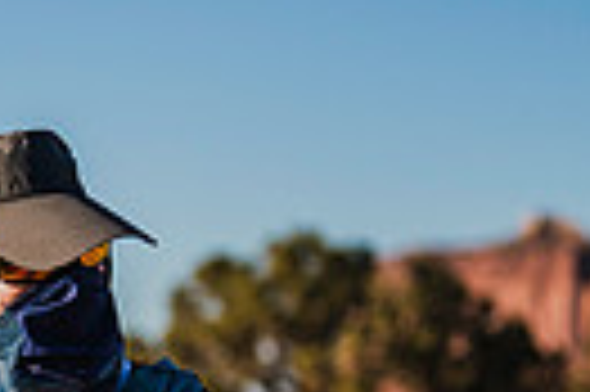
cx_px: -347
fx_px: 3634
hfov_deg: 9.0
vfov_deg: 6.2
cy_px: 412
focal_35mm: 222
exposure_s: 1/5000
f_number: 1.8
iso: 100
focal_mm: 50
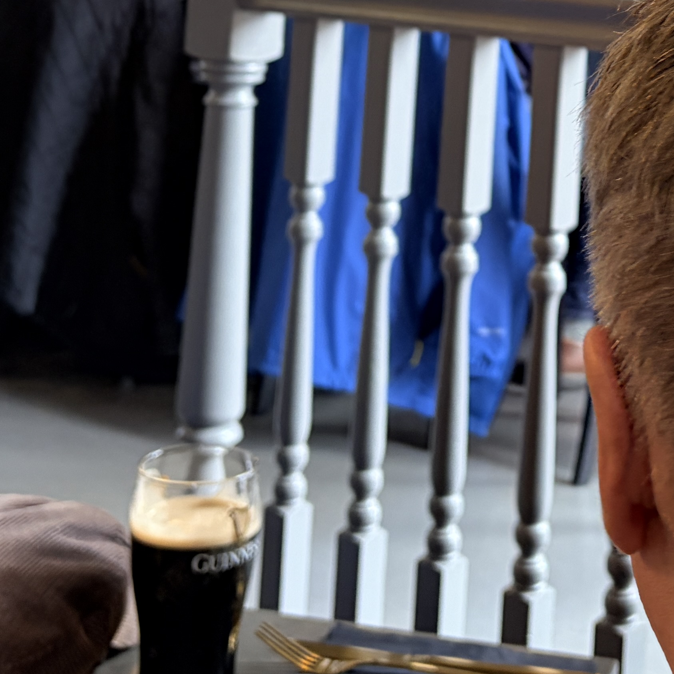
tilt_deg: +2.3
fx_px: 1718
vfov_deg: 20.8
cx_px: 663
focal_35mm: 78
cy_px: -129
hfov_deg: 21.5
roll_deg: -2.9
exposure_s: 1/50
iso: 200
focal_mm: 5.96
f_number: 1.6
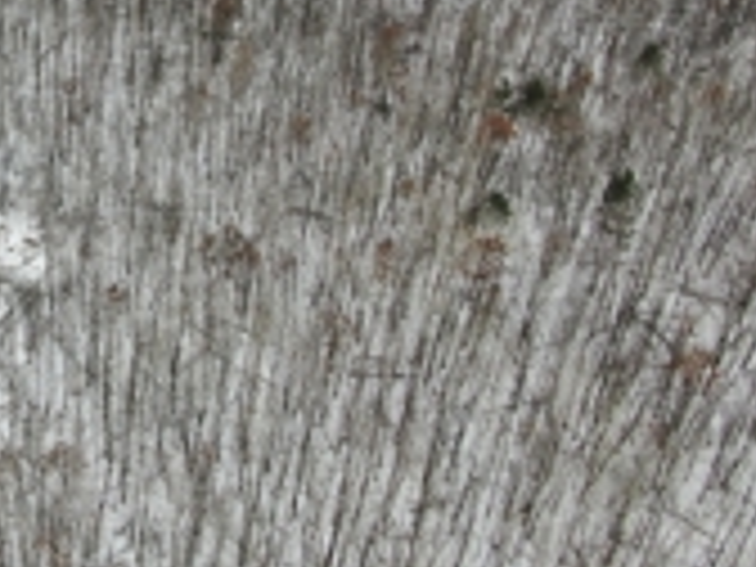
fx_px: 1245
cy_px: 81
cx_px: -63
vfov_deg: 25.0
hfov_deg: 30.4
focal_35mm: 57
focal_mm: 4.39
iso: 100
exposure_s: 1/120
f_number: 2.8
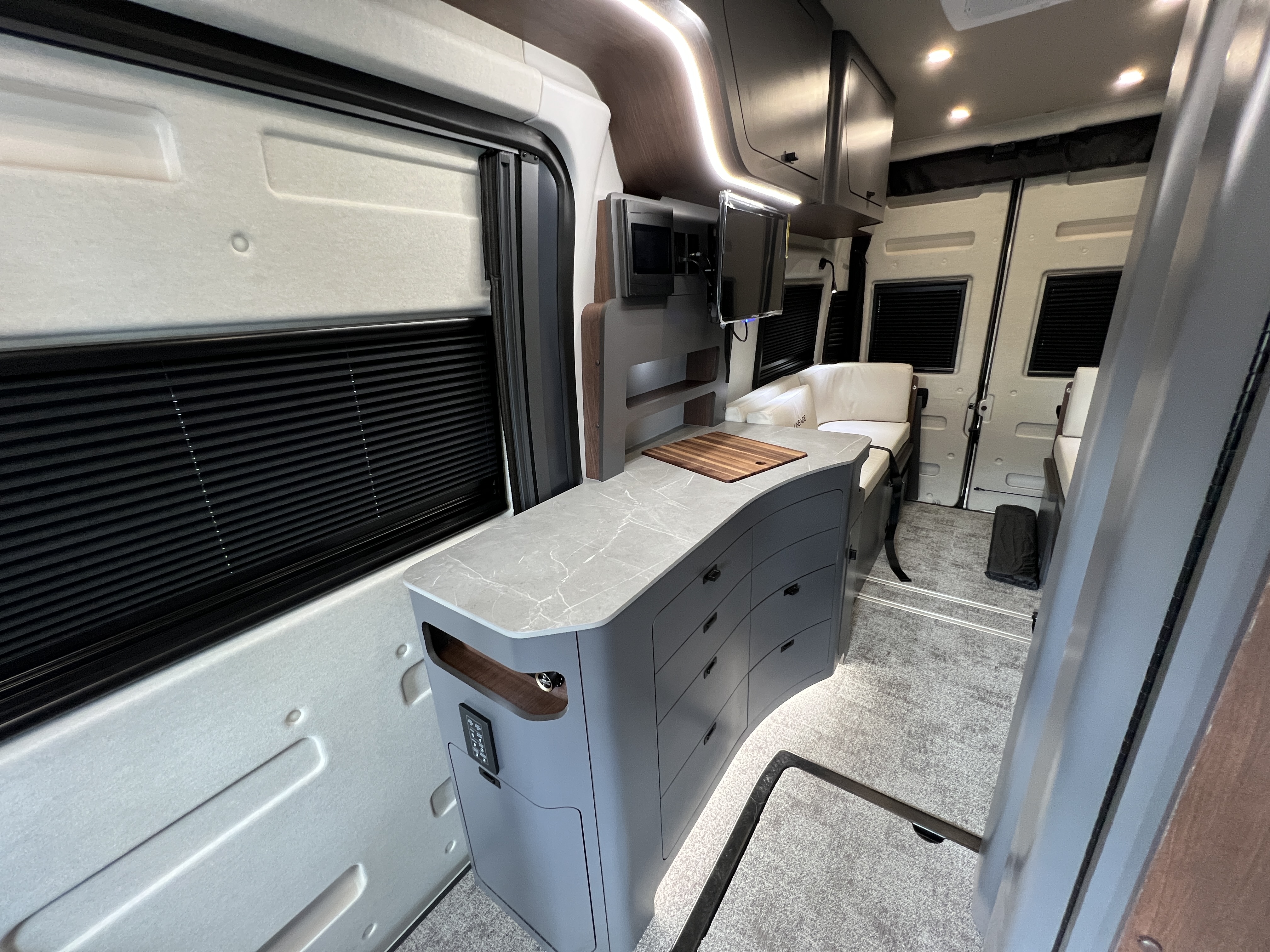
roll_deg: +1.5
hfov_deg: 106.2
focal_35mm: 13
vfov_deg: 89.9
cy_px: 476
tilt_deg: -17.4
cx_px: 635
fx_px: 477
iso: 250
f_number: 1.8
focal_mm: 1.57
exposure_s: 1/60
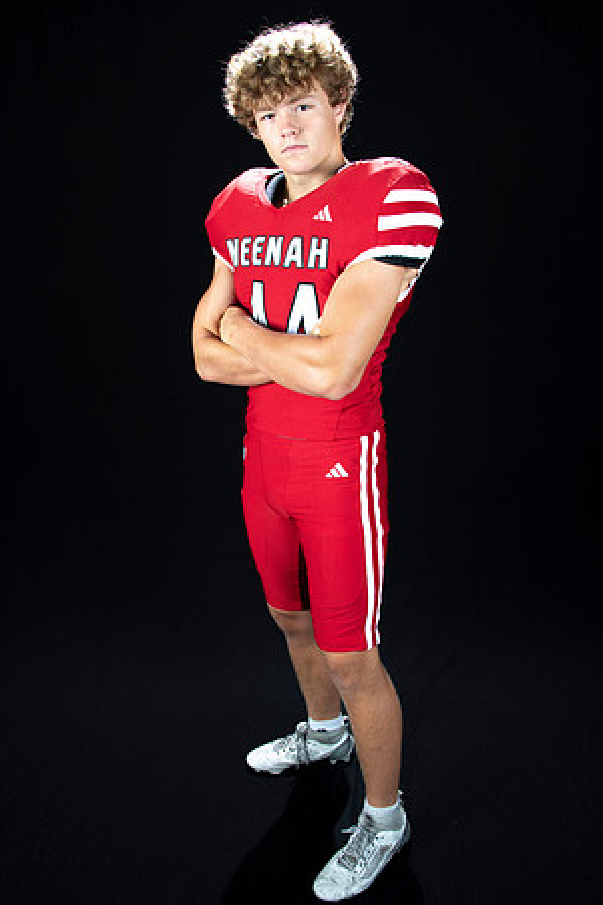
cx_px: 302
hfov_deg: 46.4
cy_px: 452
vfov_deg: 65.5
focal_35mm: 28
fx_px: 703
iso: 320
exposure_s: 1/160
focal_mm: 28
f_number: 9
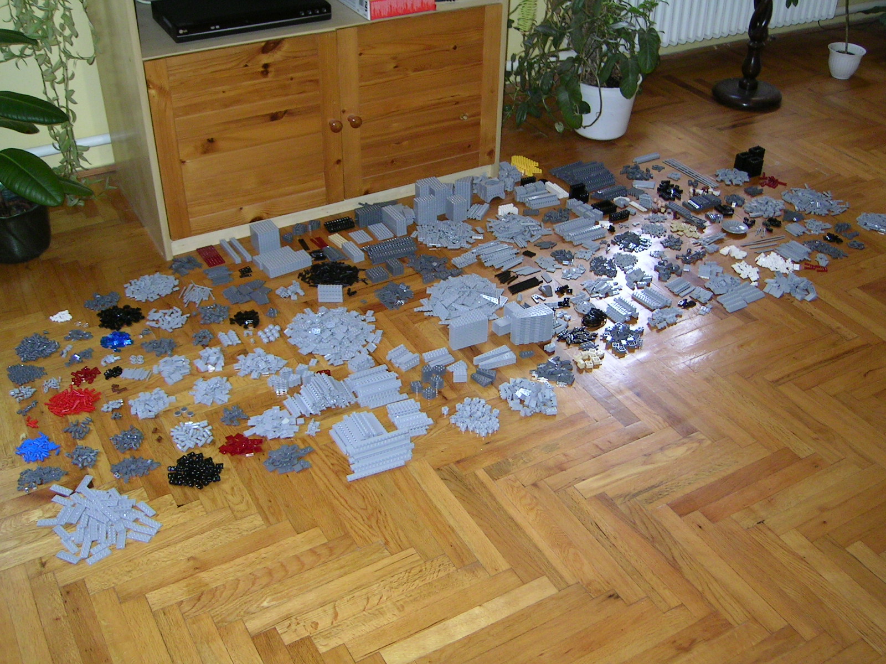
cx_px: 443
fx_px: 921
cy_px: 332
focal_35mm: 36
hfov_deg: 51.4
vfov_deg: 39.7
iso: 100
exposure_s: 1/30
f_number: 2.8
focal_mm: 5.6
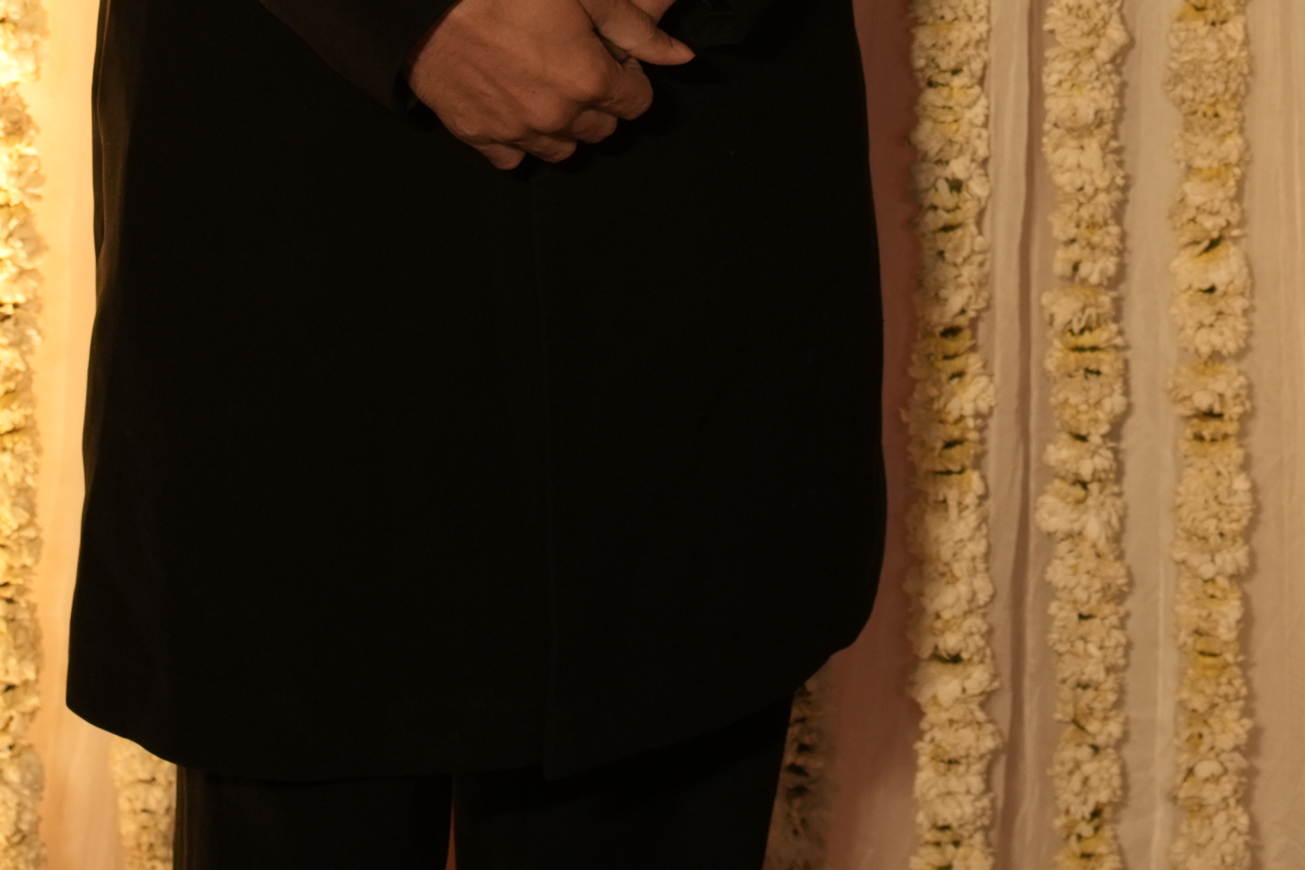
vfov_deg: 6.8
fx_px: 7178
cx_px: 1274
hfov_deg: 10.3
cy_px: -739
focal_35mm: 198
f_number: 2.8
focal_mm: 53
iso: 500
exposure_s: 1/125
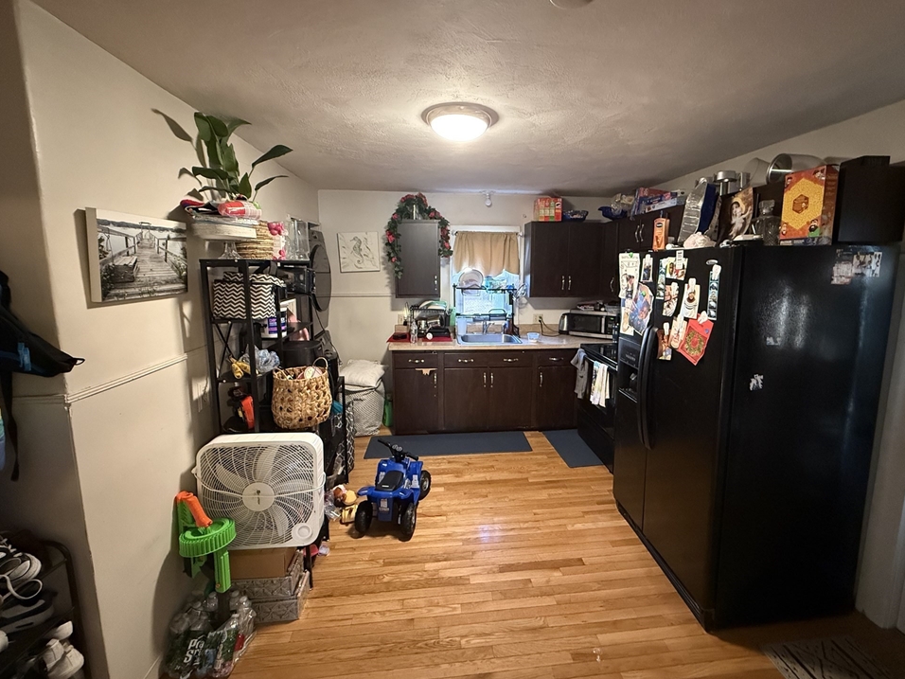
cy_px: 317
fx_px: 392
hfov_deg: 98.1
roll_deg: -0.4
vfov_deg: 81.6
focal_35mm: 15
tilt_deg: -7.5
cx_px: 475
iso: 1250
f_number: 2.2
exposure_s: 1/40
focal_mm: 2.22
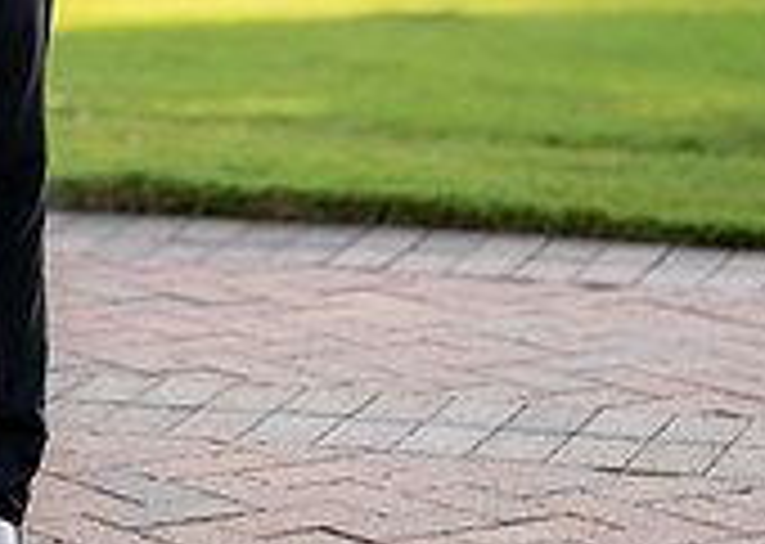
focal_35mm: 210
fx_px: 4557
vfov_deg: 6.8
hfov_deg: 9.5
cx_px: -65
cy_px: -213
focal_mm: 50
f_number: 1.2
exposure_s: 1/2500
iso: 200
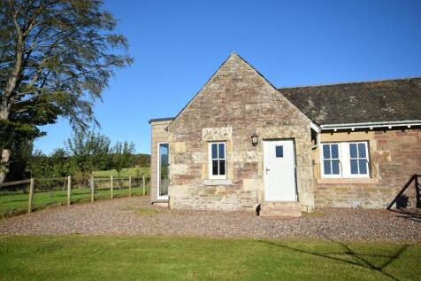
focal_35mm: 30
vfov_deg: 43.6
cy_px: 140
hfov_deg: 61.9
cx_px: 210
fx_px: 351
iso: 200
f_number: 10
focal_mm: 20
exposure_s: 1/400
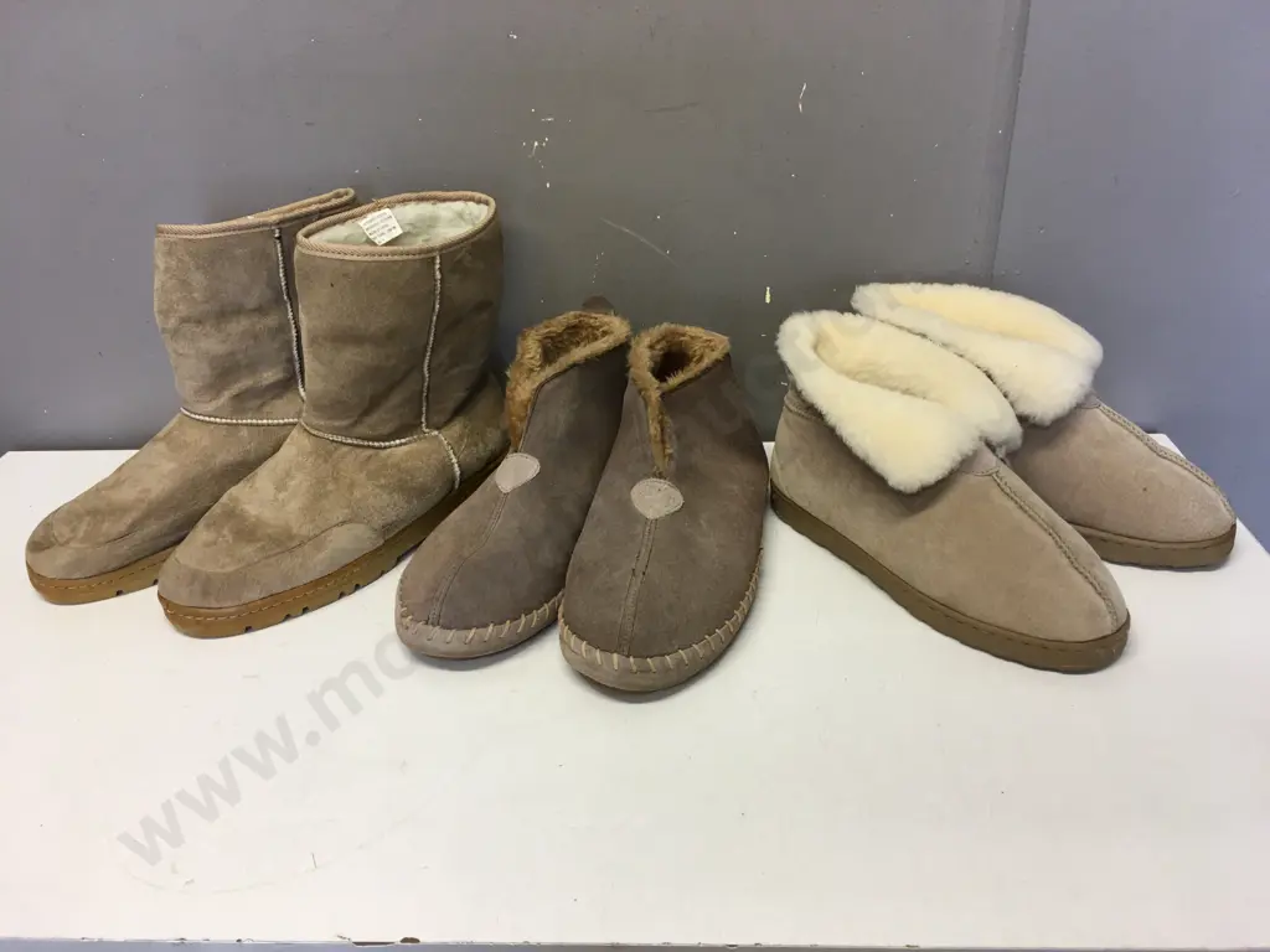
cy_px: 476
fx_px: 1064
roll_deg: +1.3
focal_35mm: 29
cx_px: 635
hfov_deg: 61.7
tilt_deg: -26.7
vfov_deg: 48.2
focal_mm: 4.15
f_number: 2.2
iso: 40
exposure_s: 1/33
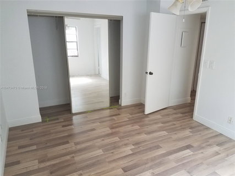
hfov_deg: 67.3
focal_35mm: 26
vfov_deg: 53.0
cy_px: 88
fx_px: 176
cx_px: 118
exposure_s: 1/60
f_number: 1.7
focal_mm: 4.2
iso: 100
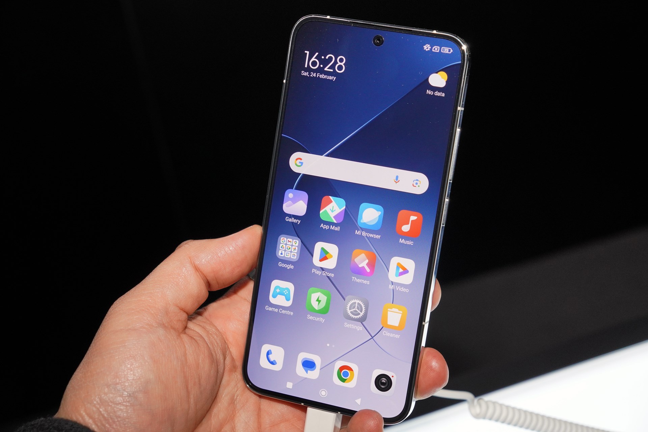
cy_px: 216
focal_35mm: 63
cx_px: 324
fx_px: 1131
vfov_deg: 21.6
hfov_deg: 32.0
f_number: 6.3
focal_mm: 41.9
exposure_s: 1/125
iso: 1000
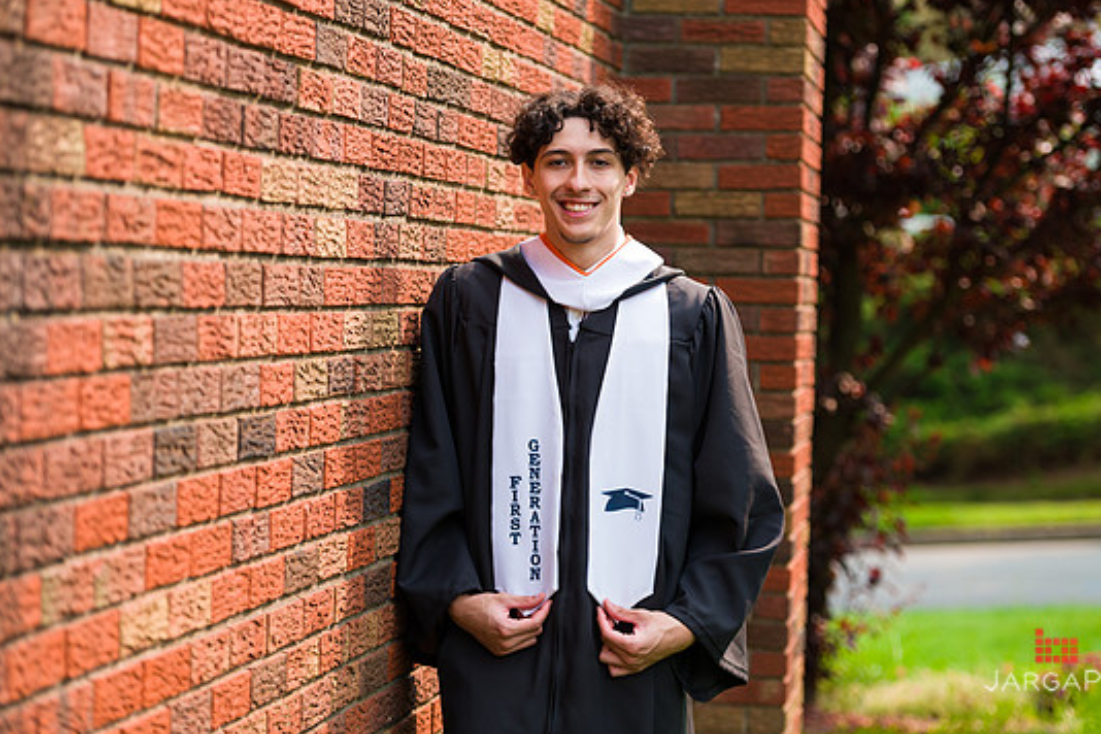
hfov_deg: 17.9
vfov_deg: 12.0
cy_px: 338
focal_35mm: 114
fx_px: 3486
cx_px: 583
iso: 200
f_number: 3.2
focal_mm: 105
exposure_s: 1/640
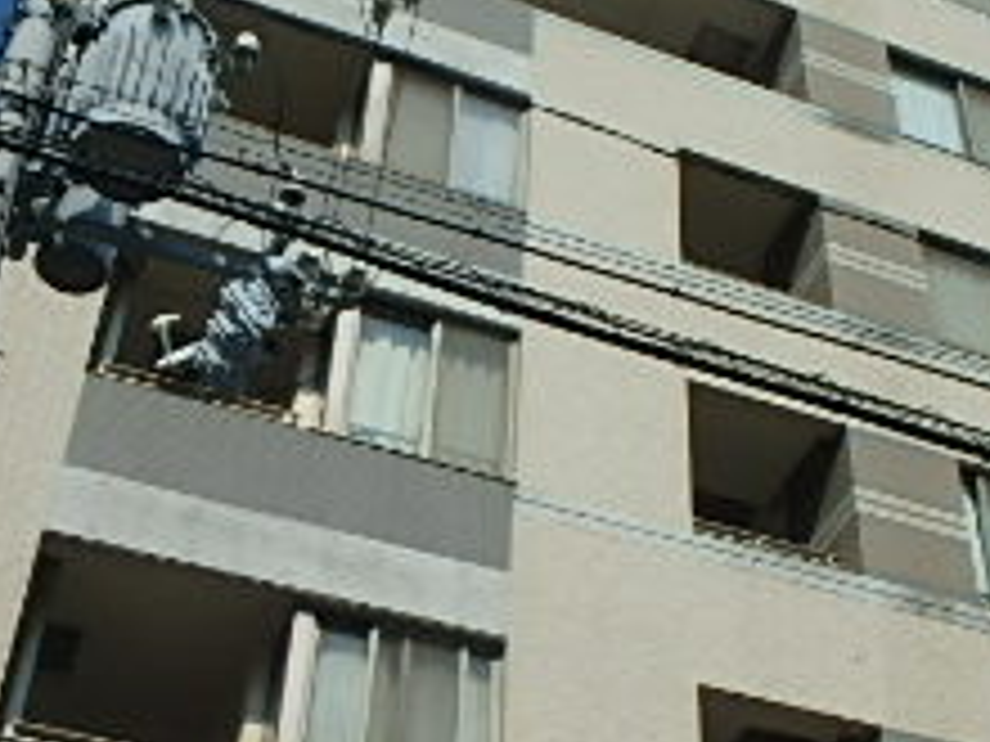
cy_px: 459
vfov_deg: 24.0
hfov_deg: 31.3
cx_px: 693
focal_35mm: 61
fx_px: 1745
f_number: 6
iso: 125
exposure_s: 1/1250
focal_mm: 3.7
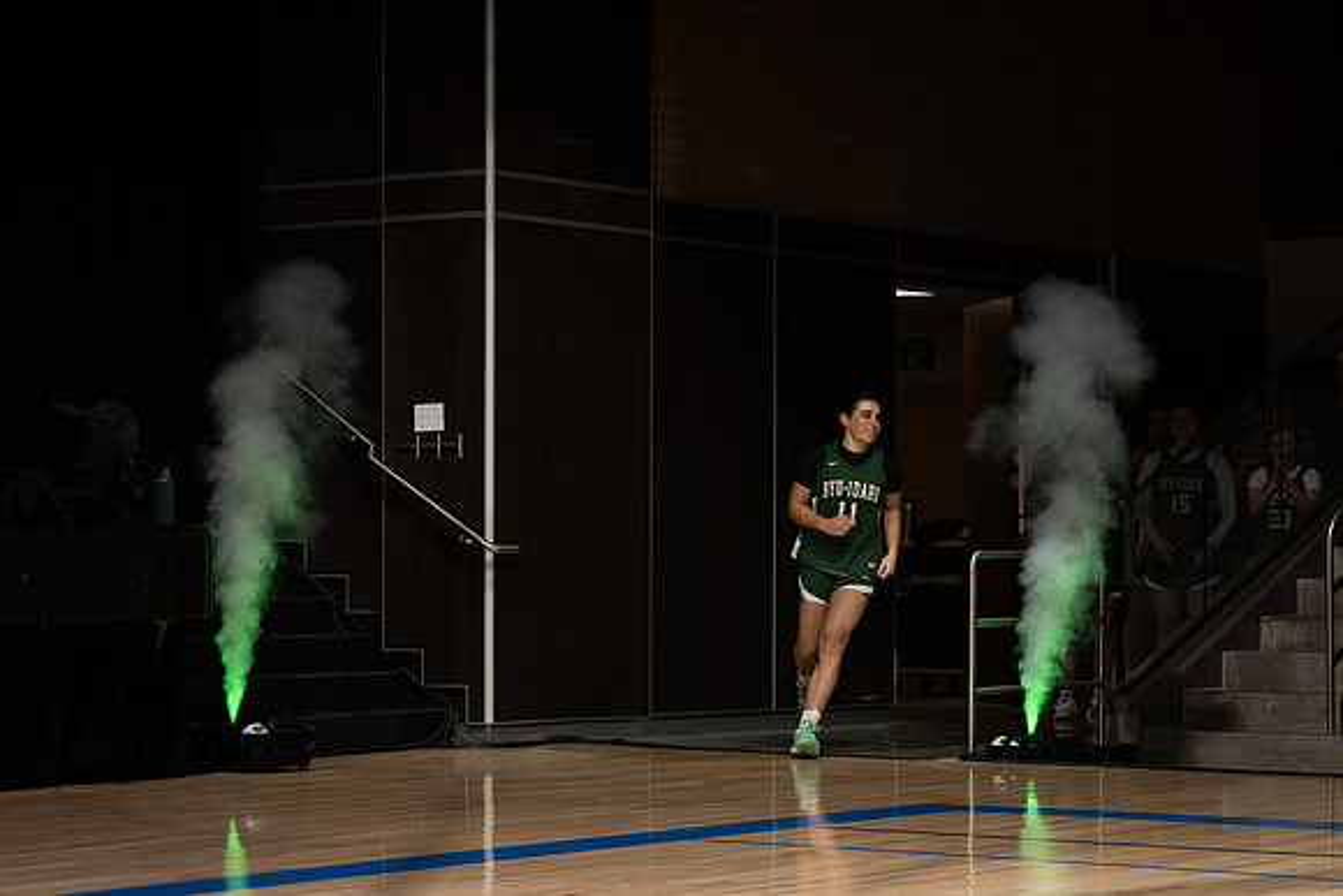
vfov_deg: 14.3
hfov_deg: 21.3
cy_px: 529
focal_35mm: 95
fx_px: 3561
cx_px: 804
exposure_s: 1/125
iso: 100
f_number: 5
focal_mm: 70
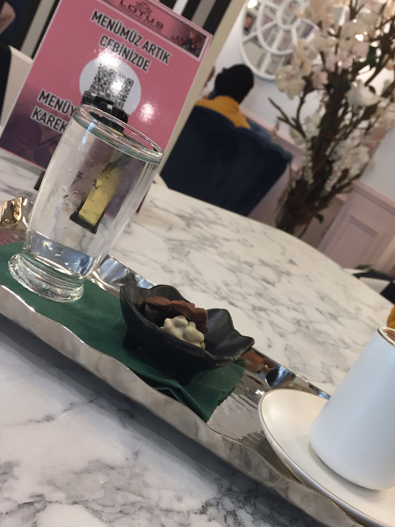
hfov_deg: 35.8
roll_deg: -31.0
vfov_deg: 46.5
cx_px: 246
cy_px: 318
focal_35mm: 40
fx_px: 608
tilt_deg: -14.5
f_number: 2.2
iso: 50
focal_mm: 4.15
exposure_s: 1/33
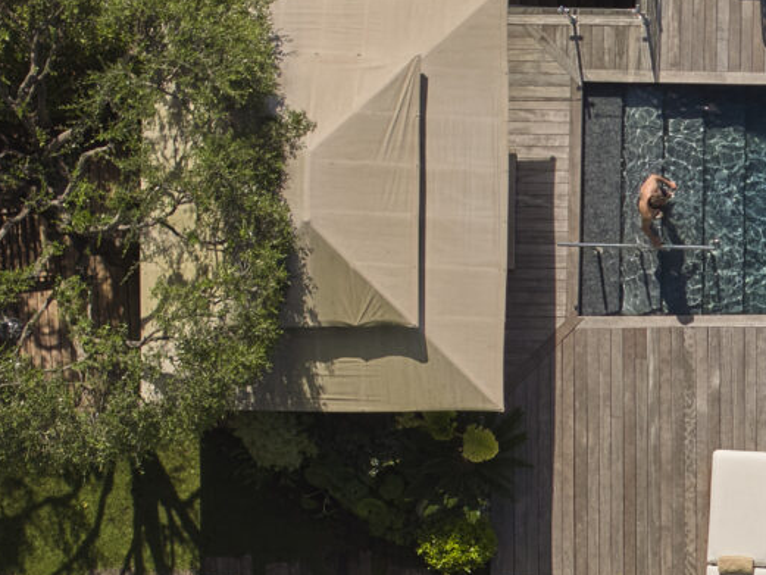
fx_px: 5710
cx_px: 1286
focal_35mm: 258
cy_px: 581
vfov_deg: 5.7
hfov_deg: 7.5
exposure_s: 1/120
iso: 100
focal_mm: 19.35
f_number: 2.8
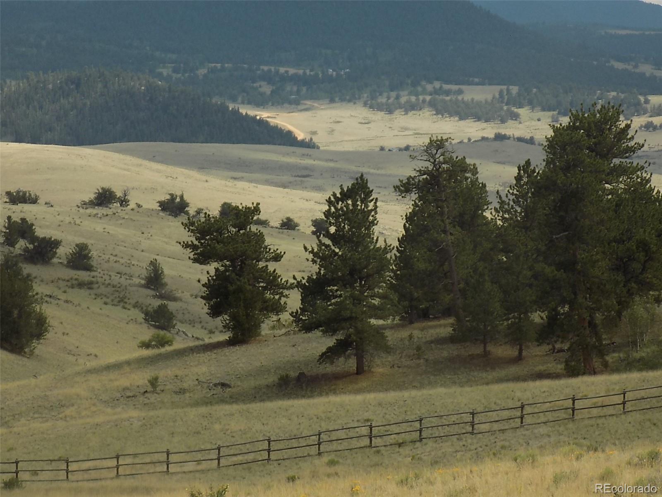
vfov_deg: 6.3
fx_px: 4494
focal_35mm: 235
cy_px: 248
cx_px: 331
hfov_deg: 8.4
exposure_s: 1/320
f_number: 5.6
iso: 80
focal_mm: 41.8
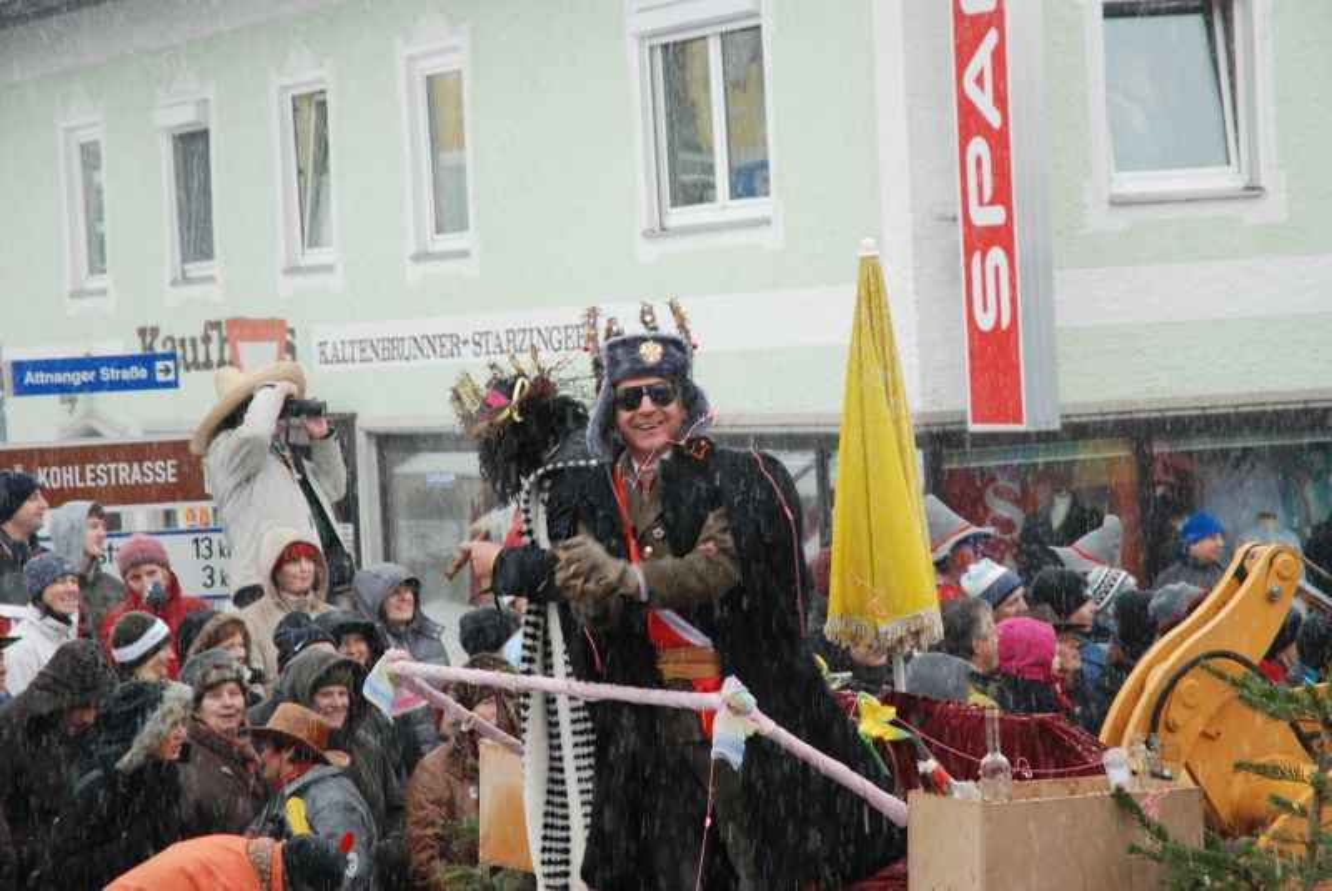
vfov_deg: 10.8
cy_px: 446
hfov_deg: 16.1
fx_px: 4722
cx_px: 666
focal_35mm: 128
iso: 250
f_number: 8
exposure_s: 1/80
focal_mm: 85
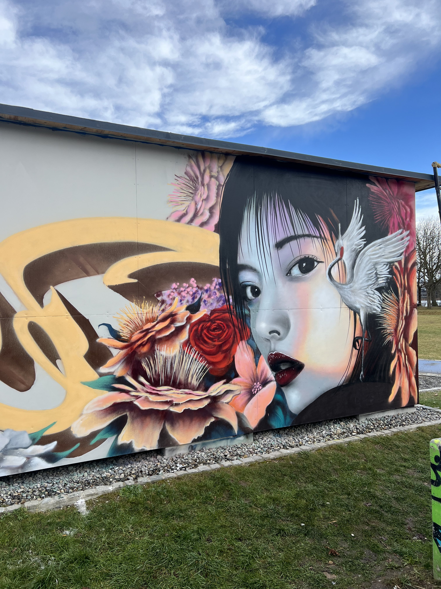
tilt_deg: +0.7
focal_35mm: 26
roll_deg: +1.6
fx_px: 442
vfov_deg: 67.3
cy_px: 294
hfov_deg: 53.1
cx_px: 220
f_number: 1.5
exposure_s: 1/1575
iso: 50
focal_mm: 5.7
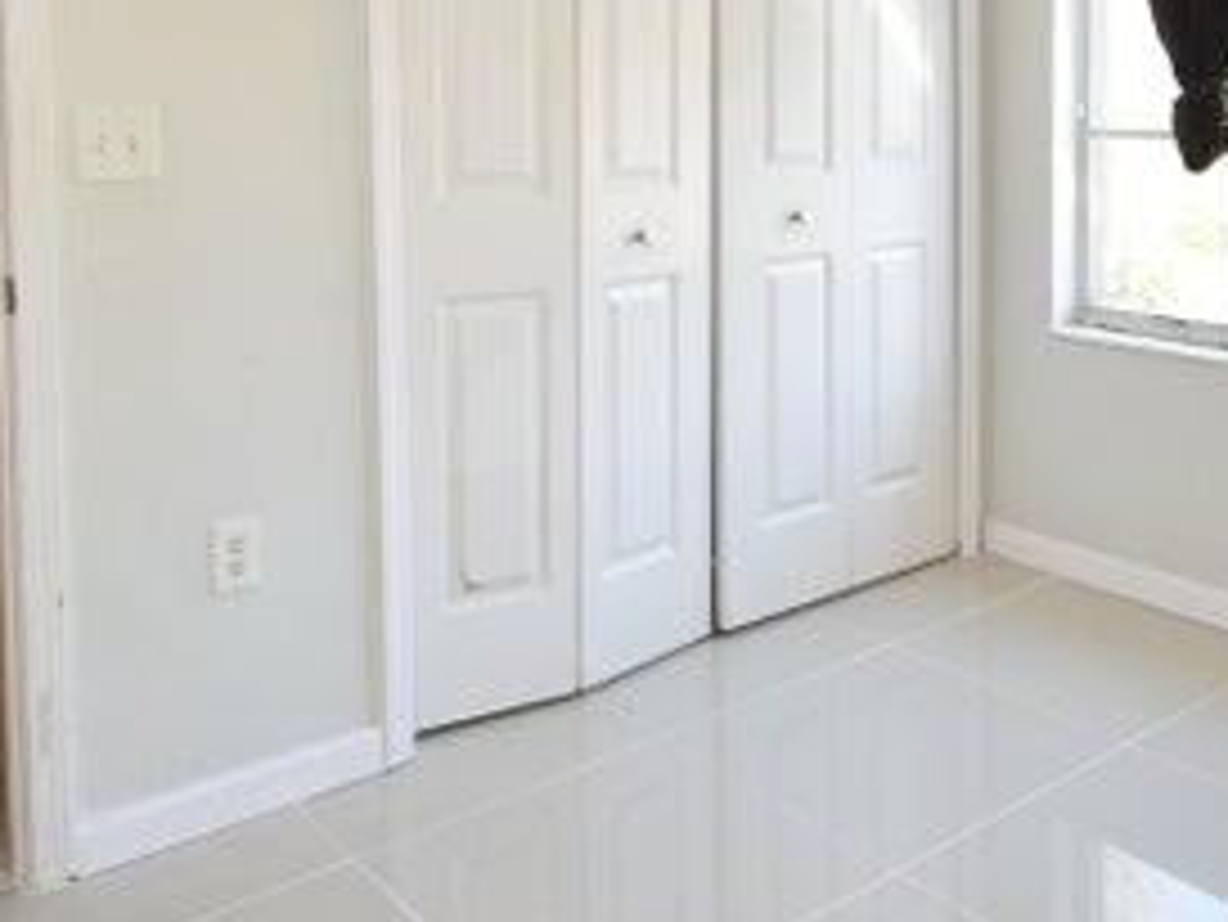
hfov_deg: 48.1
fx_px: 1349
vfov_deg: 35.6
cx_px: 819
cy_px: 103
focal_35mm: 38
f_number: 5.6
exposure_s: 1/125
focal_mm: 10
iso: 640
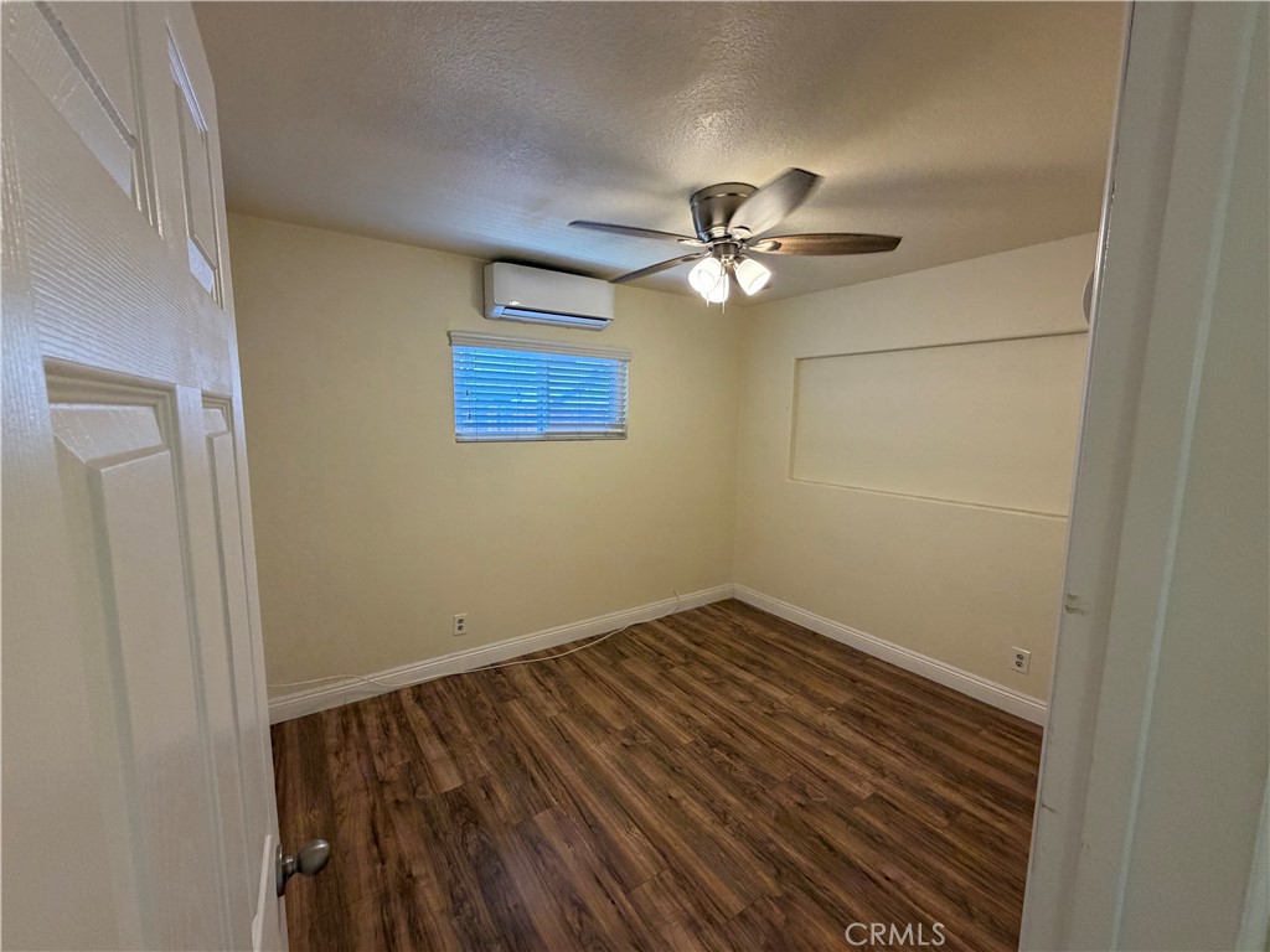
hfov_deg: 102.1
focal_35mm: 14
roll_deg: -0.6
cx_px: 635
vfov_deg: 85.7
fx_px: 514
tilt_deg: -6.6
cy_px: 476
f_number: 2.2
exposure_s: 1/120
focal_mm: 2.22
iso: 320
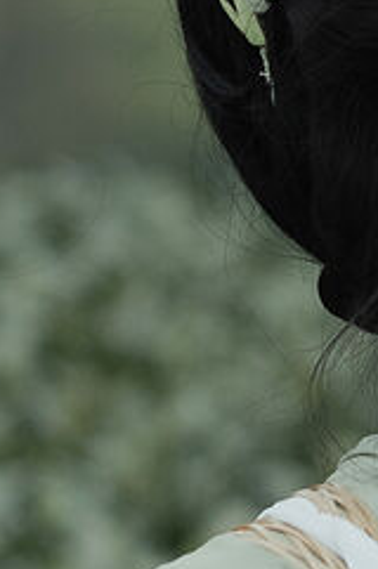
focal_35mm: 696
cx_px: 832
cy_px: 40
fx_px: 10993
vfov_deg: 3.0
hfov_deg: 2.0
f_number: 4
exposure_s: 1/800
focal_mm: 93
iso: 250
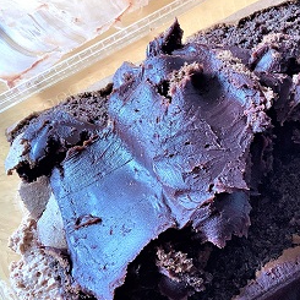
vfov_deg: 30.6
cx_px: 238
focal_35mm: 56
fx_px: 549
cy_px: 159
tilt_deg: -66.2
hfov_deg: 29.9
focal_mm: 3.3
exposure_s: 1/100
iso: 80
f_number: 2.4
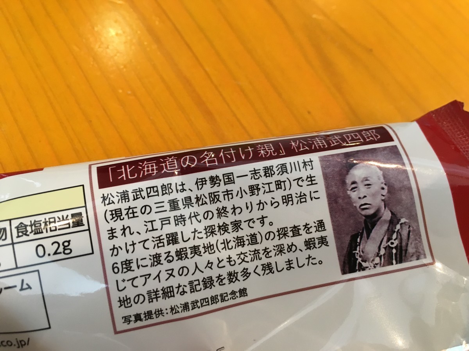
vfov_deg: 48.2
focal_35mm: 29
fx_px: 393
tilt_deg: -60.6
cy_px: 176
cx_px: 234
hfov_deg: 61.7
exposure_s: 1/30
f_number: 2.2
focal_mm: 4.15
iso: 40
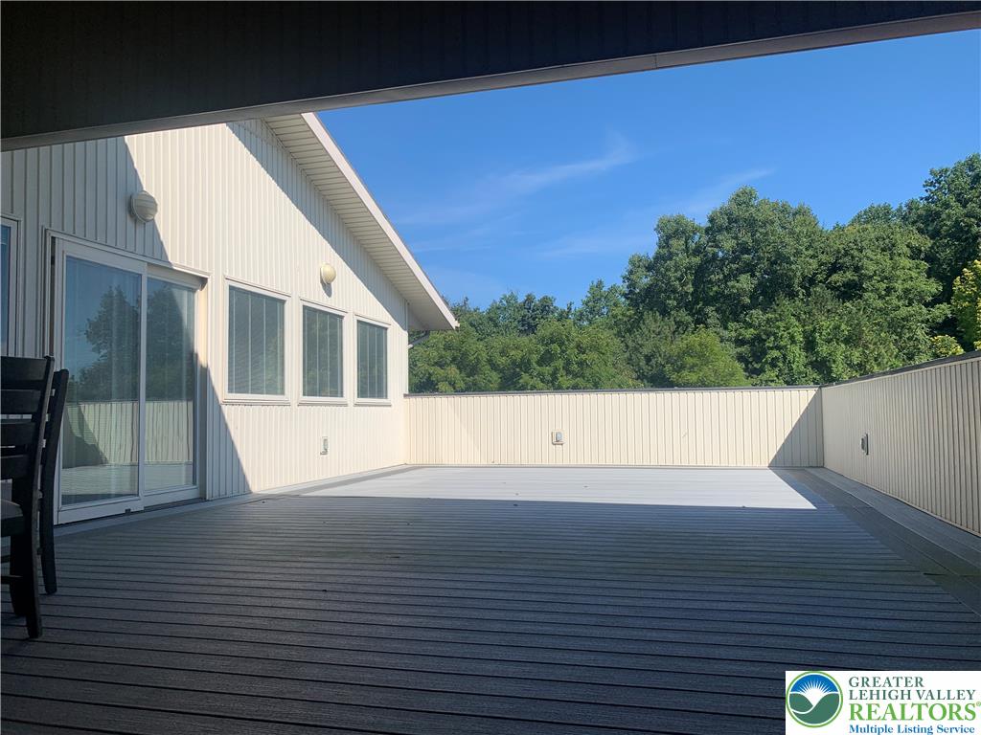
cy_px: 368
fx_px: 737
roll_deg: +0.8
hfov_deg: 67.3
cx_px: 490
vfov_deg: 53.1
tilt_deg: +0.1
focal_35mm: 26
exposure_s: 1/2421
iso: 25
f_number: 1.8
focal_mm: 4.25
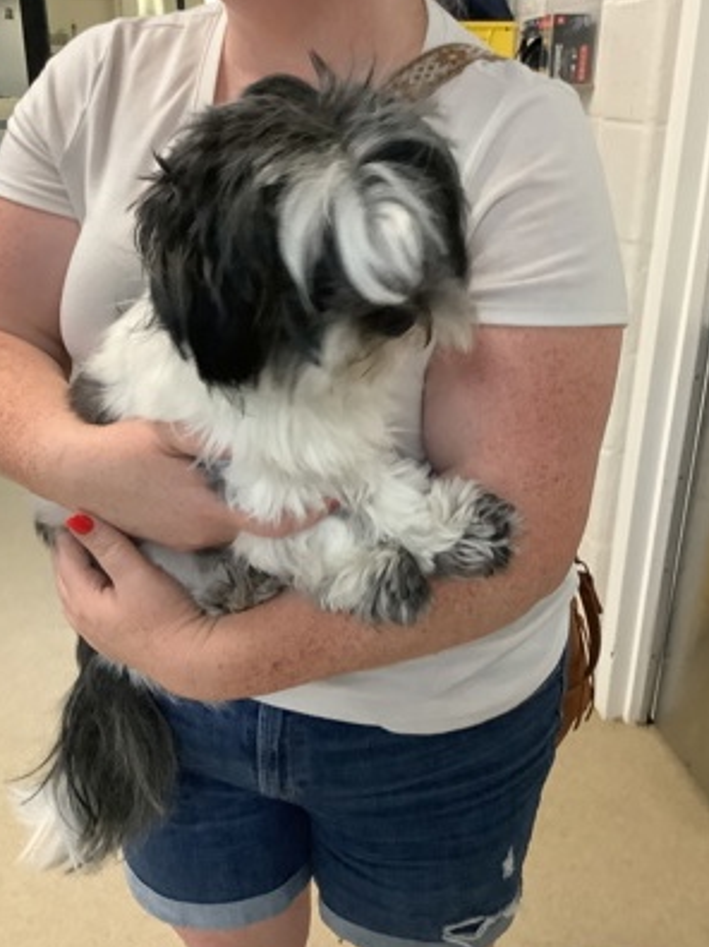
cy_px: 465
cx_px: 346
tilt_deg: -22.5
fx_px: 902
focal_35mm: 33
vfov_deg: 55.4
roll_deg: +0.2
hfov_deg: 42.9
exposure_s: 1/50
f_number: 2.4
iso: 400
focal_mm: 3.3
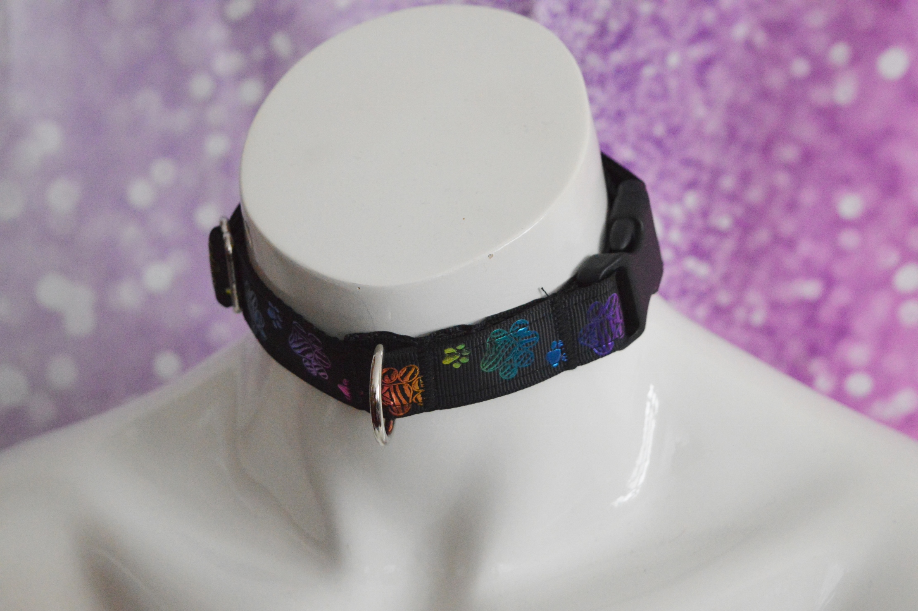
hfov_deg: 28.1
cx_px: 459
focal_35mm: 72
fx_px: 1834
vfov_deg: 18.9
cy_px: 306
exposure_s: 1/80
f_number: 5.3
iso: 4000
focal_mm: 48
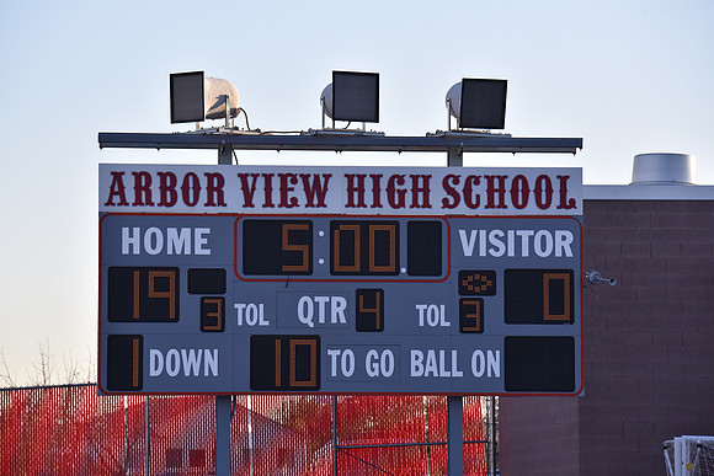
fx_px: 3967
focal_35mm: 200
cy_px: 238
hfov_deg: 10.3
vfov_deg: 6.9
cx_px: 357
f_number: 5.6
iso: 900
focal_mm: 200
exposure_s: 1/1000
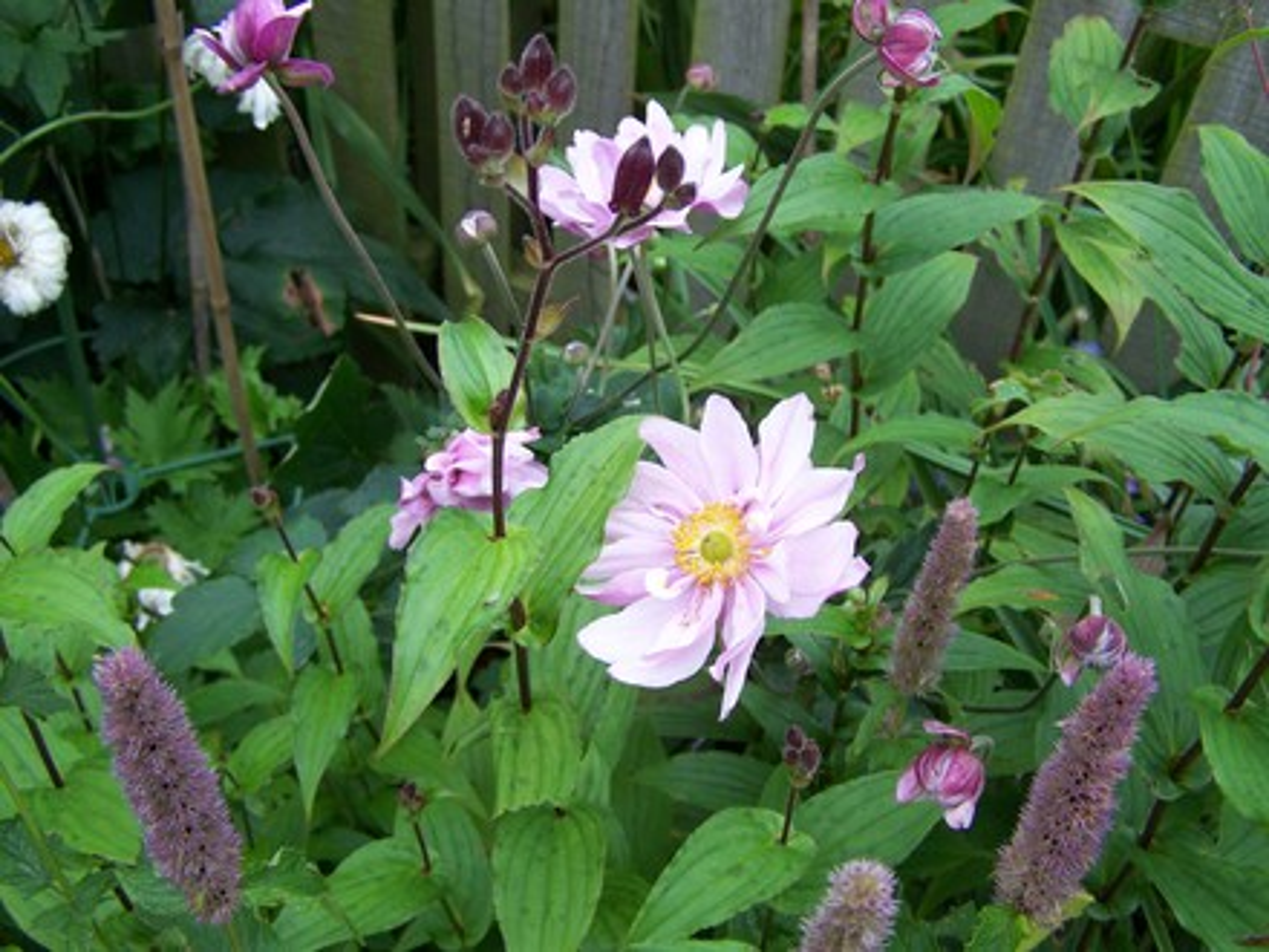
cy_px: 476
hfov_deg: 49.0
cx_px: 634
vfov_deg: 37.7
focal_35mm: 38
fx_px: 1393
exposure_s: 1/80
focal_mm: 6.3
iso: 64
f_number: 2.8
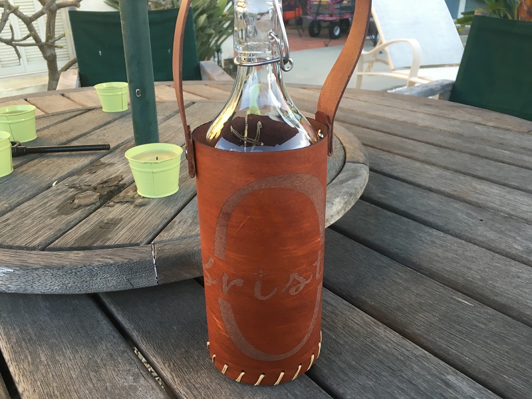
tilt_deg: -25.6
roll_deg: +1.4
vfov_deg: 48.2
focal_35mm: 29
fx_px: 446
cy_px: 200
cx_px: 266
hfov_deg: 61.7
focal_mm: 4.15
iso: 25
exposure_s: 1/30
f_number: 2.2
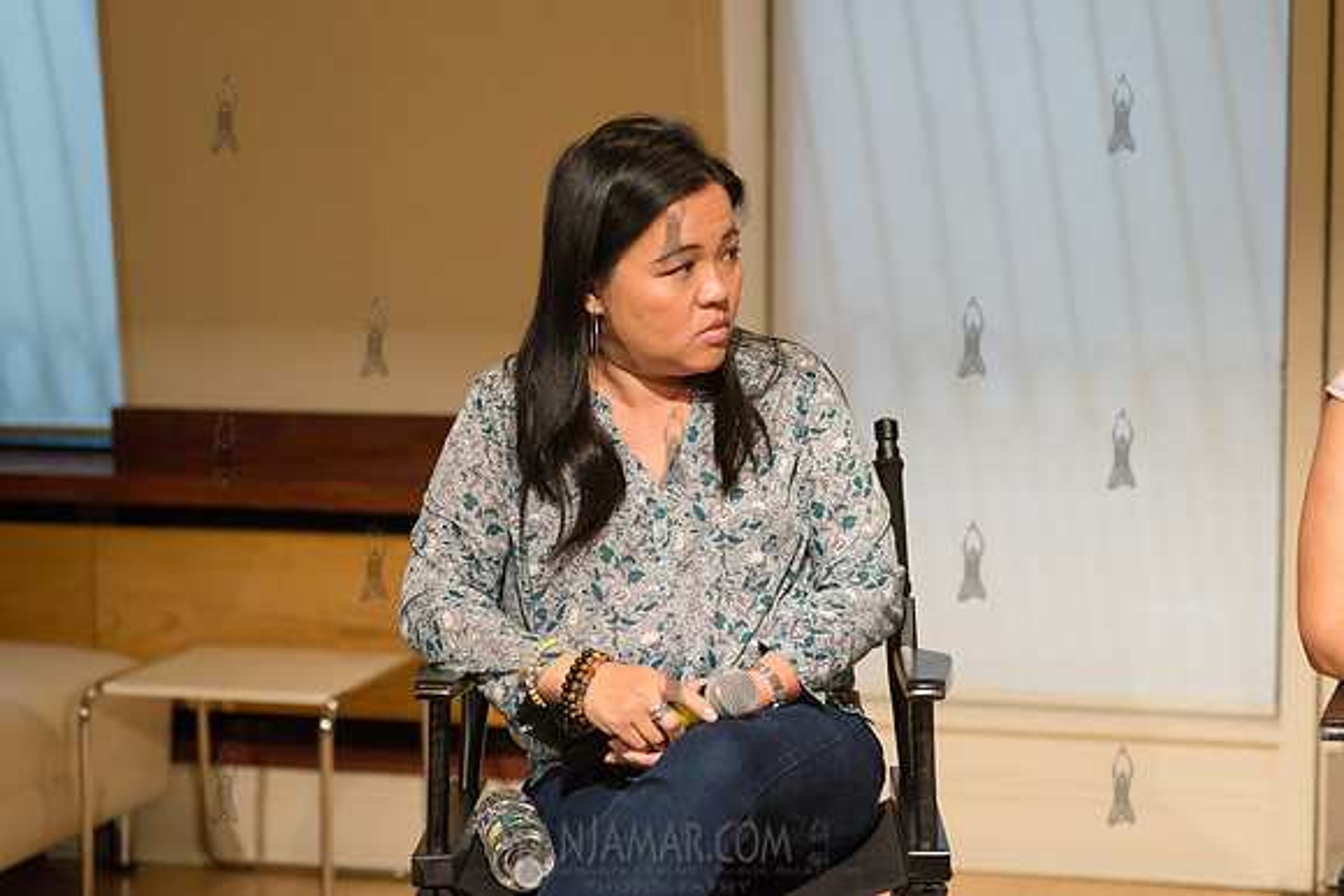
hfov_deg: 25.4
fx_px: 2987
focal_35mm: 80
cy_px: 448
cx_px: 672
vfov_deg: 17.1
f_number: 4
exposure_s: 1/320
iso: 2500
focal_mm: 80
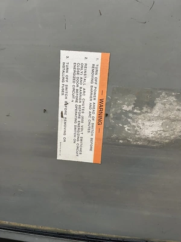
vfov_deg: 67.3
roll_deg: -2.8
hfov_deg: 53.1
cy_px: 121
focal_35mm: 26
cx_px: 90
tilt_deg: -9.9
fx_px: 181
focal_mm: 5.1
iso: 320
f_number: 1.6
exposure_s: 1/60
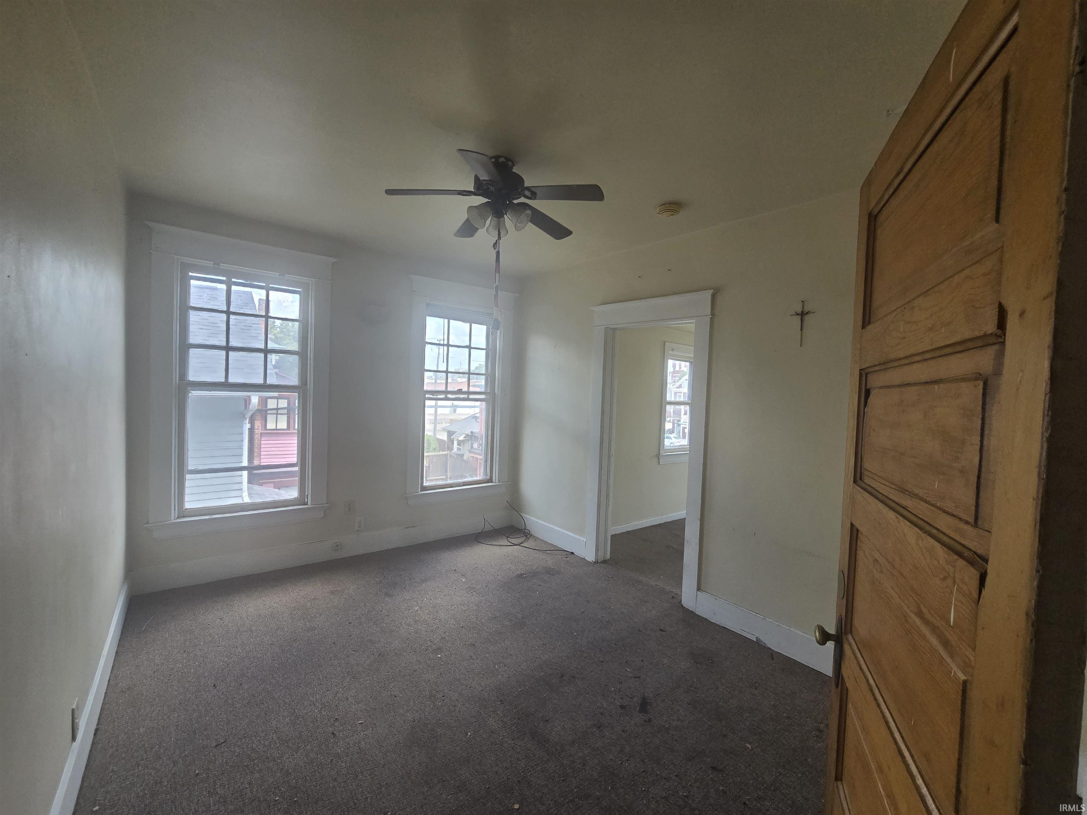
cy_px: 408
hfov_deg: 106.2
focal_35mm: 13
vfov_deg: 89.9
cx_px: 544
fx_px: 408
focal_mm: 2.2
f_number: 2.2
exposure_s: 1/359
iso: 160
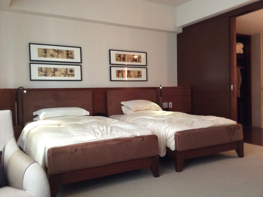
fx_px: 250
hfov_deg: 55.4
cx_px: 132
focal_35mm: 33
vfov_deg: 42.8
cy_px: 98
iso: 250
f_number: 2.4
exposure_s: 1/24
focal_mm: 3.3
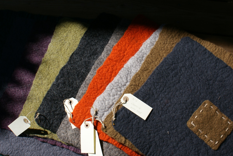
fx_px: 291
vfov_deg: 29.9
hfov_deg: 43.6
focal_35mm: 45
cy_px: 78
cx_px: 116
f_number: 10
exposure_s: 1/200
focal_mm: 30
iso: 100
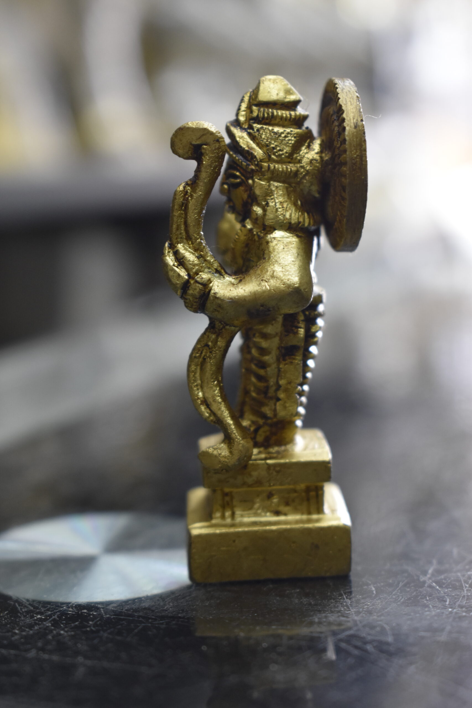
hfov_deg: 18.9
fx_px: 1416
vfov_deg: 28.1
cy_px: 354
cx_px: 236
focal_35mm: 72
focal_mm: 48
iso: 1250
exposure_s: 1/60
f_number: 5.3
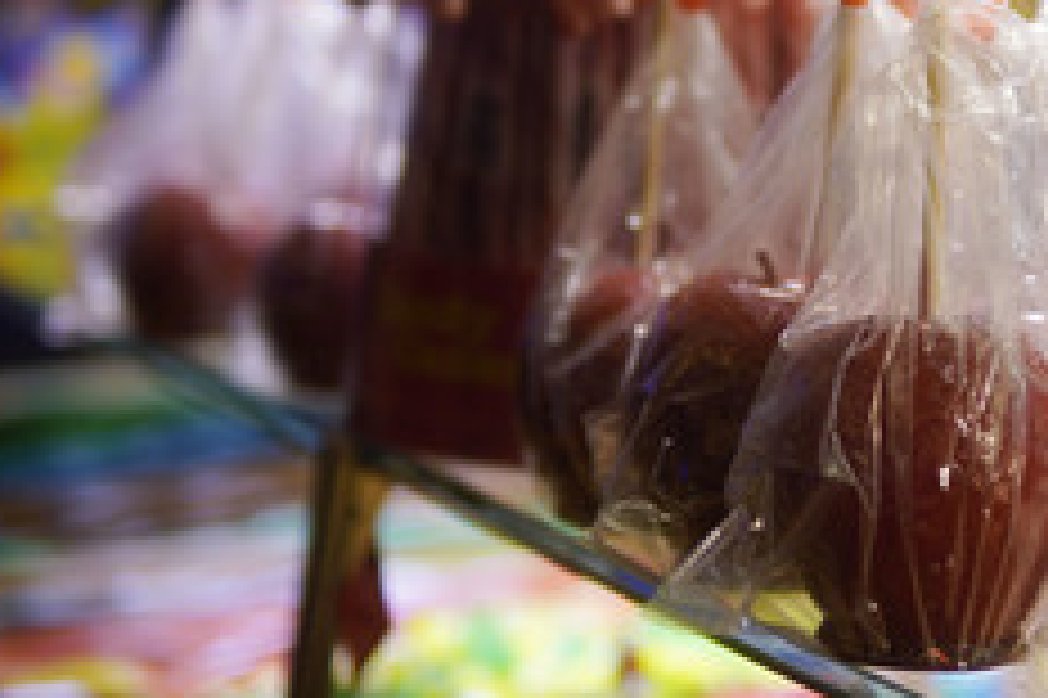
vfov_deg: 15.6
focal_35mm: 87
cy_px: 194
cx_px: 875
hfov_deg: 23.0
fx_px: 2531
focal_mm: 30
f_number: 1.4
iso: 100
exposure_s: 1/500
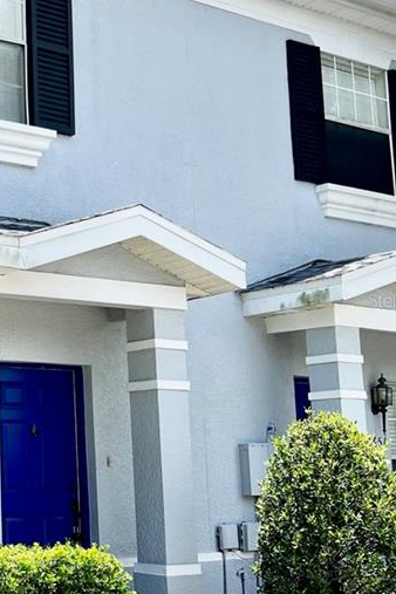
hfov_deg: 20.0
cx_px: -76
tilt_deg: +10.2
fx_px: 1056
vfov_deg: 31.4
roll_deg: +0.7
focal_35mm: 64
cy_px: 300
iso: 50
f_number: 1.5
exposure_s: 1/2457
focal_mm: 5.7
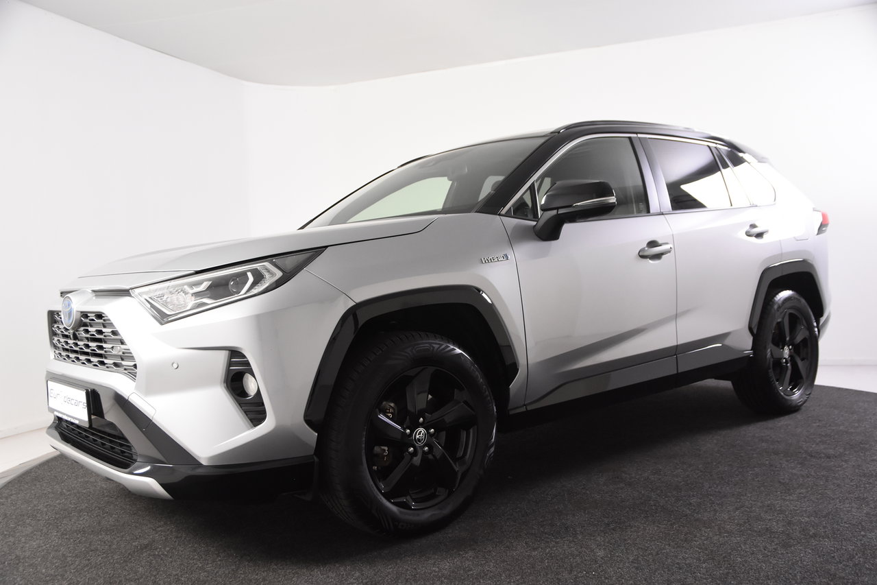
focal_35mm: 33
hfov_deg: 57.2
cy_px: 292
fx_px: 804
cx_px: 438
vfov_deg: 40.0
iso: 1600
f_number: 4
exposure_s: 1/60
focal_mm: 22
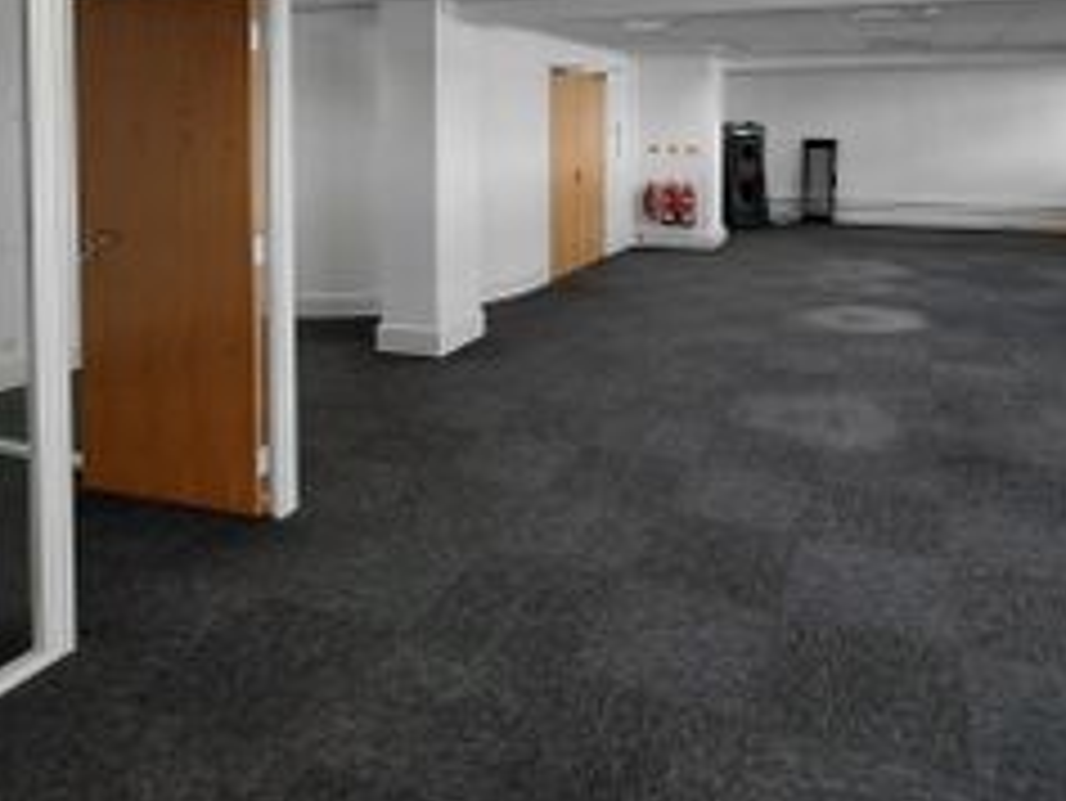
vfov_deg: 48.2
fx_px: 832
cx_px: 607
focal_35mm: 27
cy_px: 148
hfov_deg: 65.0
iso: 64
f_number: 2.2
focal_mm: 1.64
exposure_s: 1/100
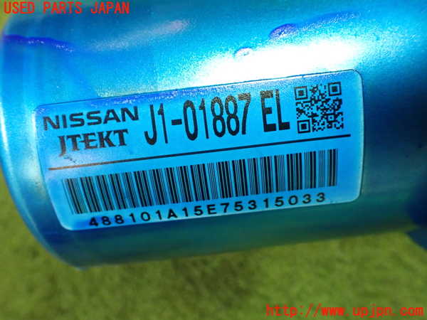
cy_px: 160
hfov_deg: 60.0
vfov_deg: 46.8
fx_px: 370
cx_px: 214
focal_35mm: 30
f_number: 2.3
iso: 800
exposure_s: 1/40
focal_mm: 5.4
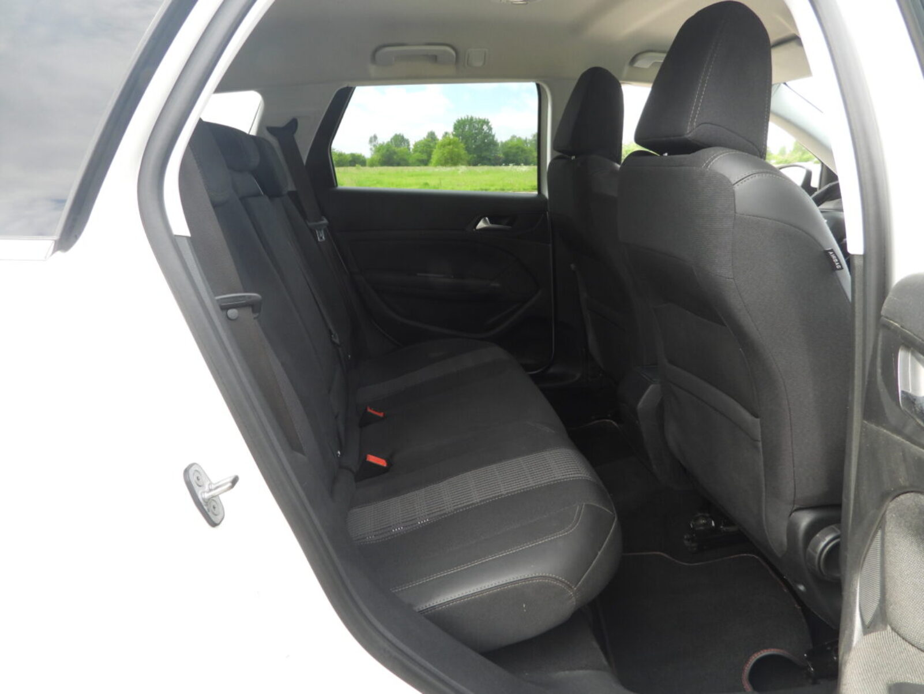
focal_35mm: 24
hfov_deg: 71.6
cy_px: 347
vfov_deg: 56.8
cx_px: 462
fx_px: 641
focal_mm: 4.3
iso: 100
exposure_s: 1/40
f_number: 2.8
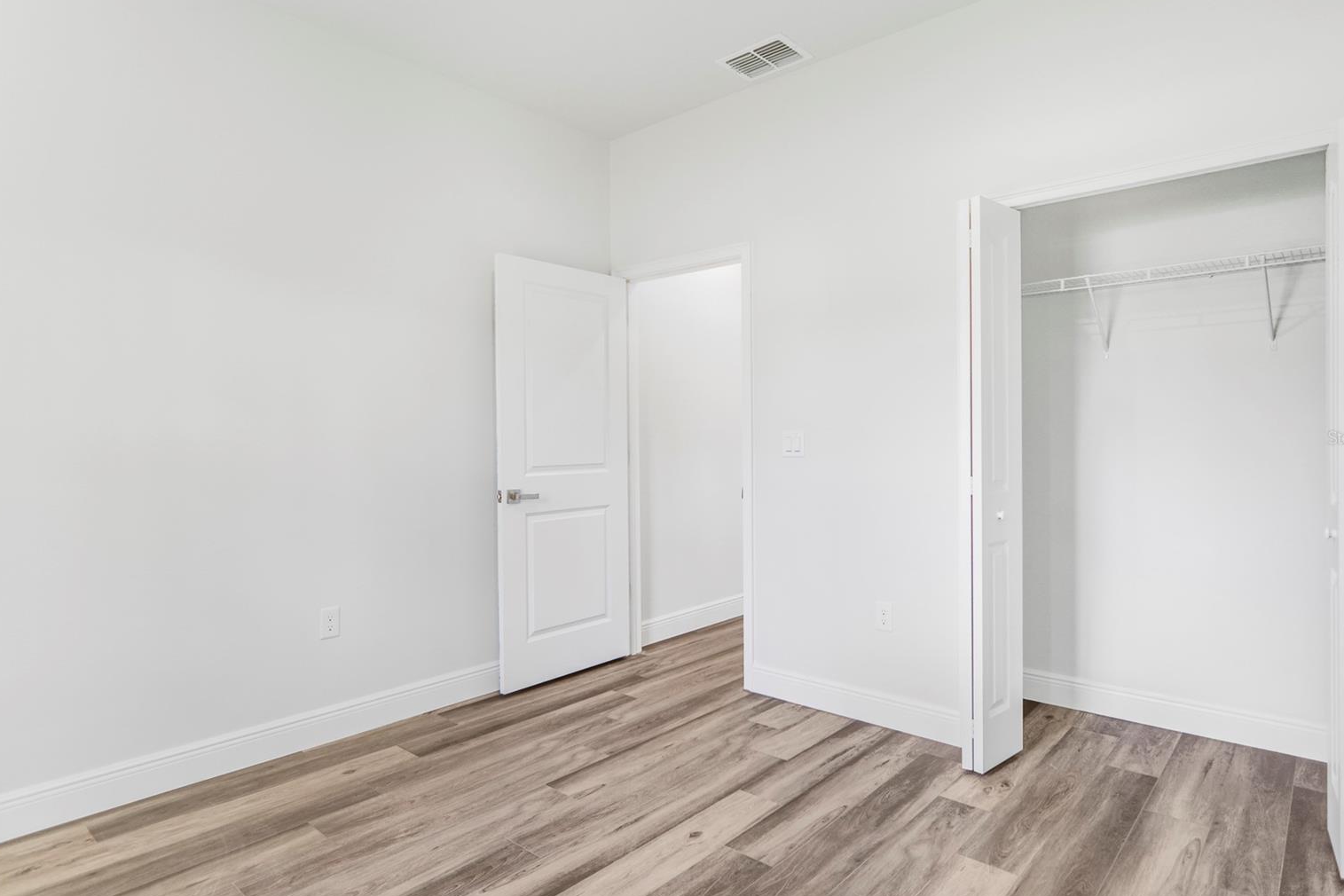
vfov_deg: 64.5
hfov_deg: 86.9
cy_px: 437
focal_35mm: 19
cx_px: 697
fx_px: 709
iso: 100
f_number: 2.2
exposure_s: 1/50
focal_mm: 12
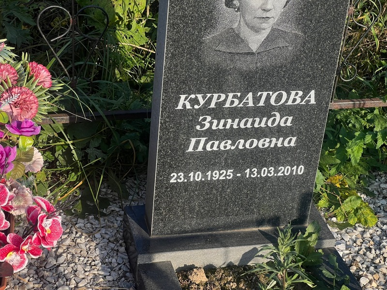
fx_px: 861
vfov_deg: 19.1
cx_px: 194
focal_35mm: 77
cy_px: 145
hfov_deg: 25.3
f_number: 2.8
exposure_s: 1/382
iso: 32
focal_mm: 9
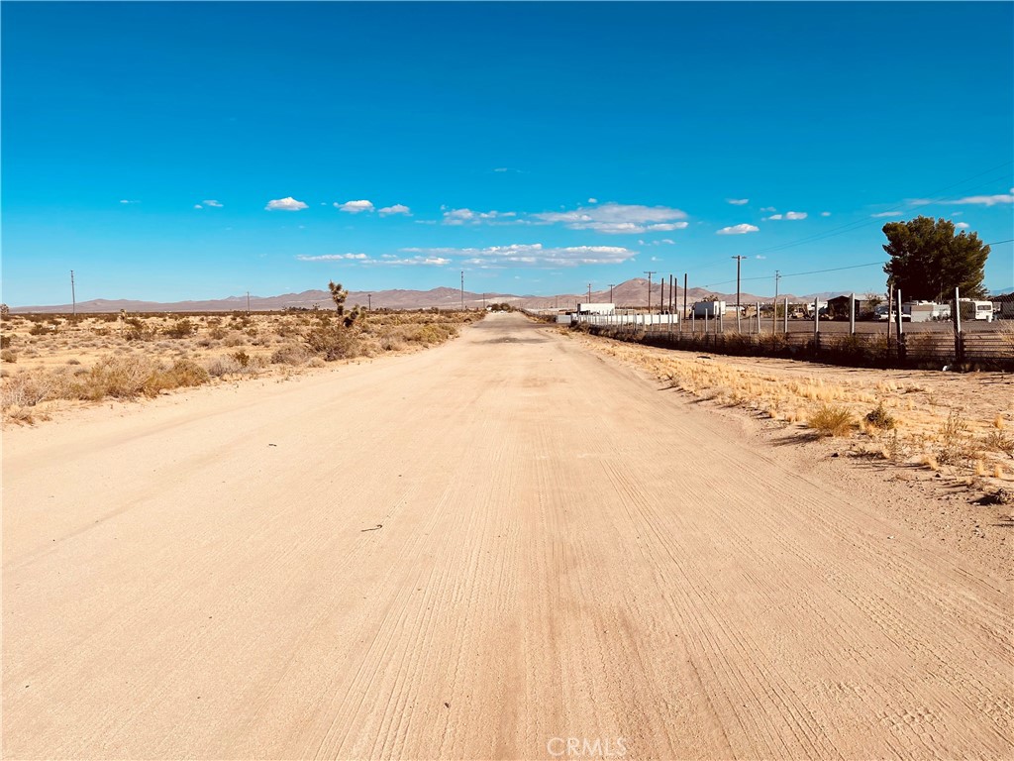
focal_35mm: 25
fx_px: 732
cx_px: 507
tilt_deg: -6.6
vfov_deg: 54.9
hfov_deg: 69.4
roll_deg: +0.4
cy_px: 380
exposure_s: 1/7407
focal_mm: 5.1
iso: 32
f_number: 1.6
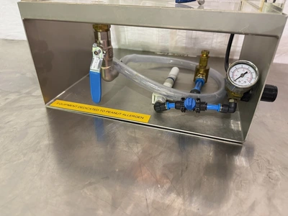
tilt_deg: -31.1
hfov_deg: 71.6
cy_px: 108
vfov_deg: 56.8
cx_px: 144
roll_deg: -3.0
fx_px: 200
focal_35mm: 24
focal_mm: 6.76
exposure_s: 1/60
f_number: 1.78
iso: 320
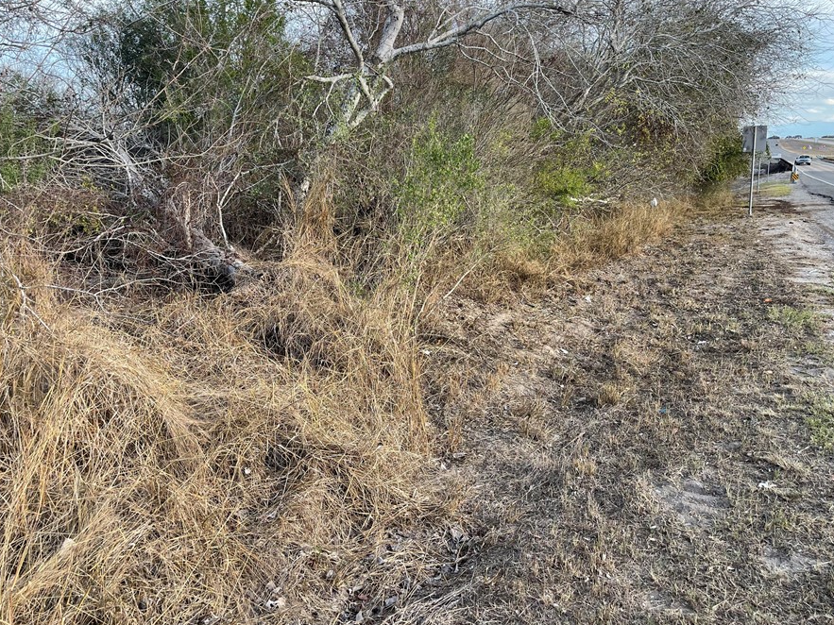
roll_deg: +1.3
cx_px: 409
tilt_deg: -10.3
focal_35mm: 29
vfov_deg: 48.2
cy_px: 289
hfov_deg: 61.7
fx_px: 699
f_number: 1.6
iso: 32
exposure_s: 1/403
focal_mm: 5.1
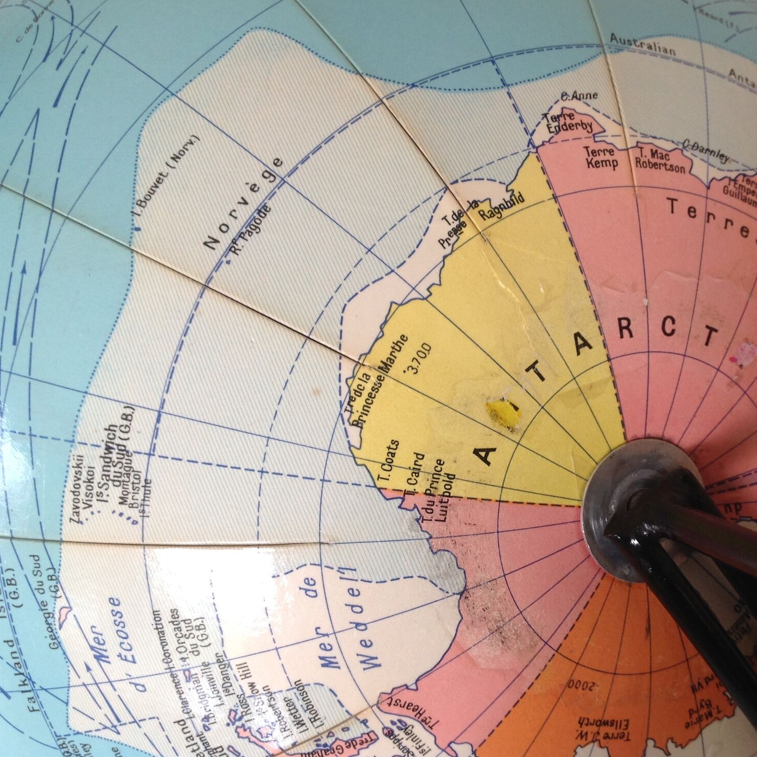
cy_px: 374
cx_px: 496
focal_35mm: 42
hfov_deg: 39.6
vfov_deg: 40.0
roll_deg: +0.3
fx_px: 1039
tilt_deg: -34.6
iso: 50
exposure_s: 1/24
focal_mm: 4.28
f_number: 2.4
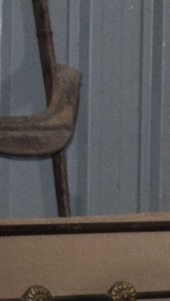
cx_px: 594
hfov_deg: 4.4
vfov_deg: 8.1
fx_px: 2114
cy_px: 365
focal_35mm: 264
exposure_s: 1/60
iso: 1800
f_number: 3.5
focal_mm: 18
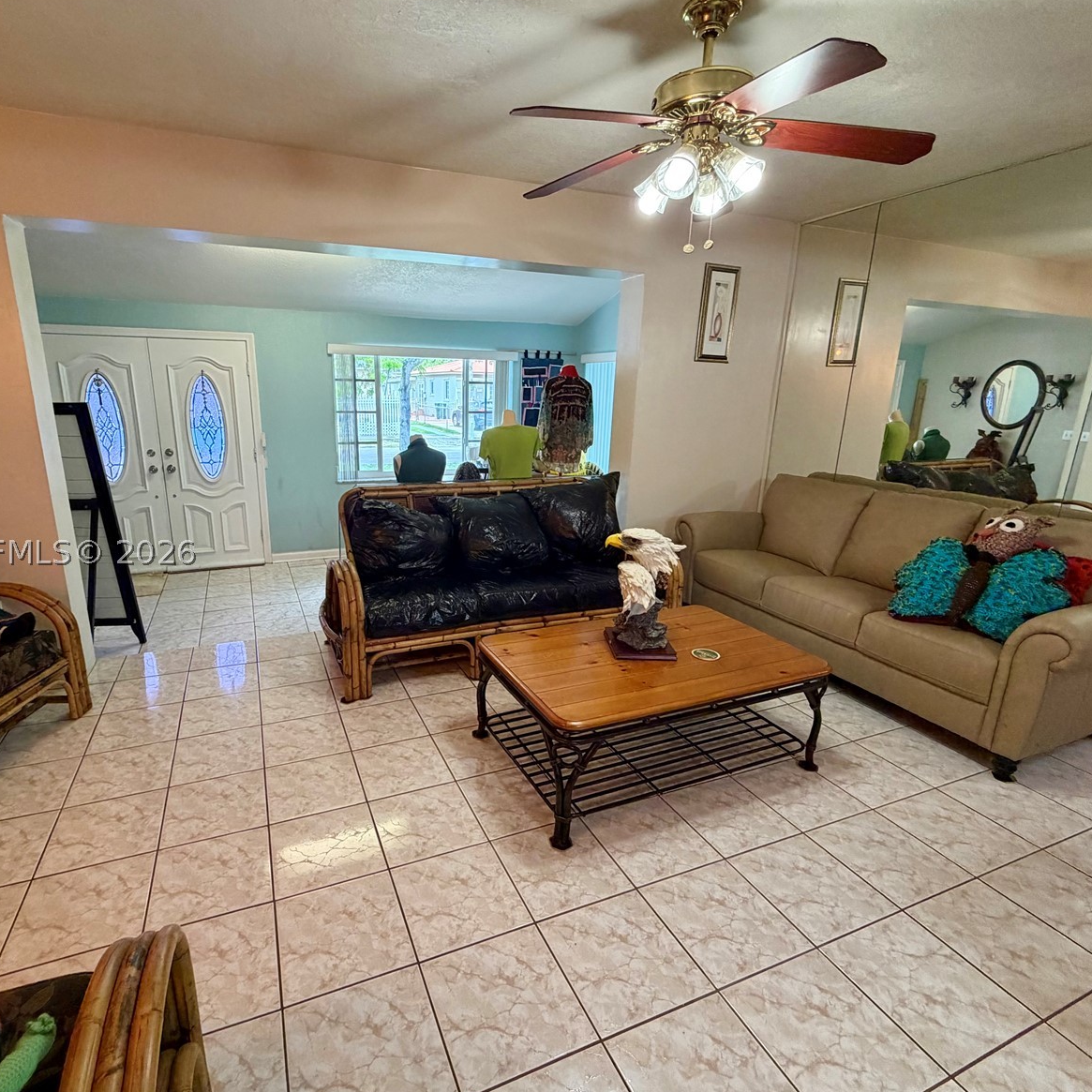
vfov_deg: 84.0
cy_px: 552
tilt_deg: -14.6
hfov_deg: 83.6
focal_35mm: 17
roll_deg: -0.3
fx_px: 607
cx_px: 483
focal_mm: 2.22
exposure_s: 1/60
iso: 250
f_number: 2.2
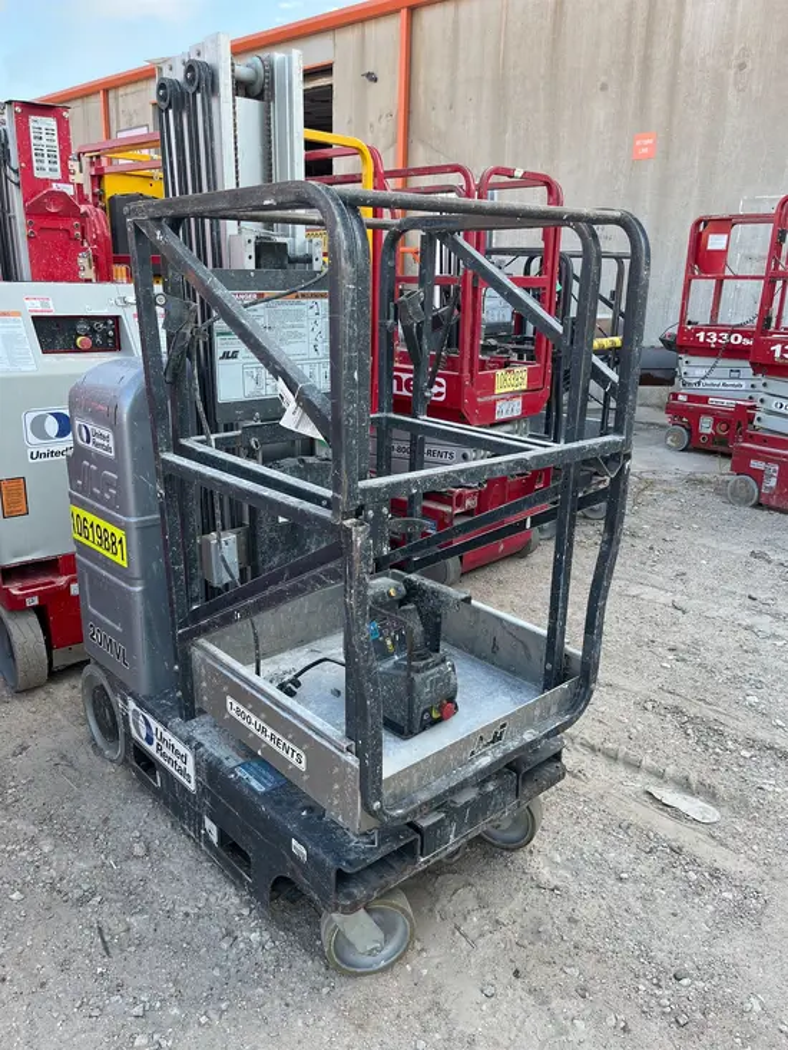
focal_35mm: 26
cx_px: 394
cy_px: 525
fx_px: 789
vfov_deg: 67.3
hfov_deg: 53.1
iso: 50
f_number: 1.6
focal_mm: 5.1
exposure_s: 1/295
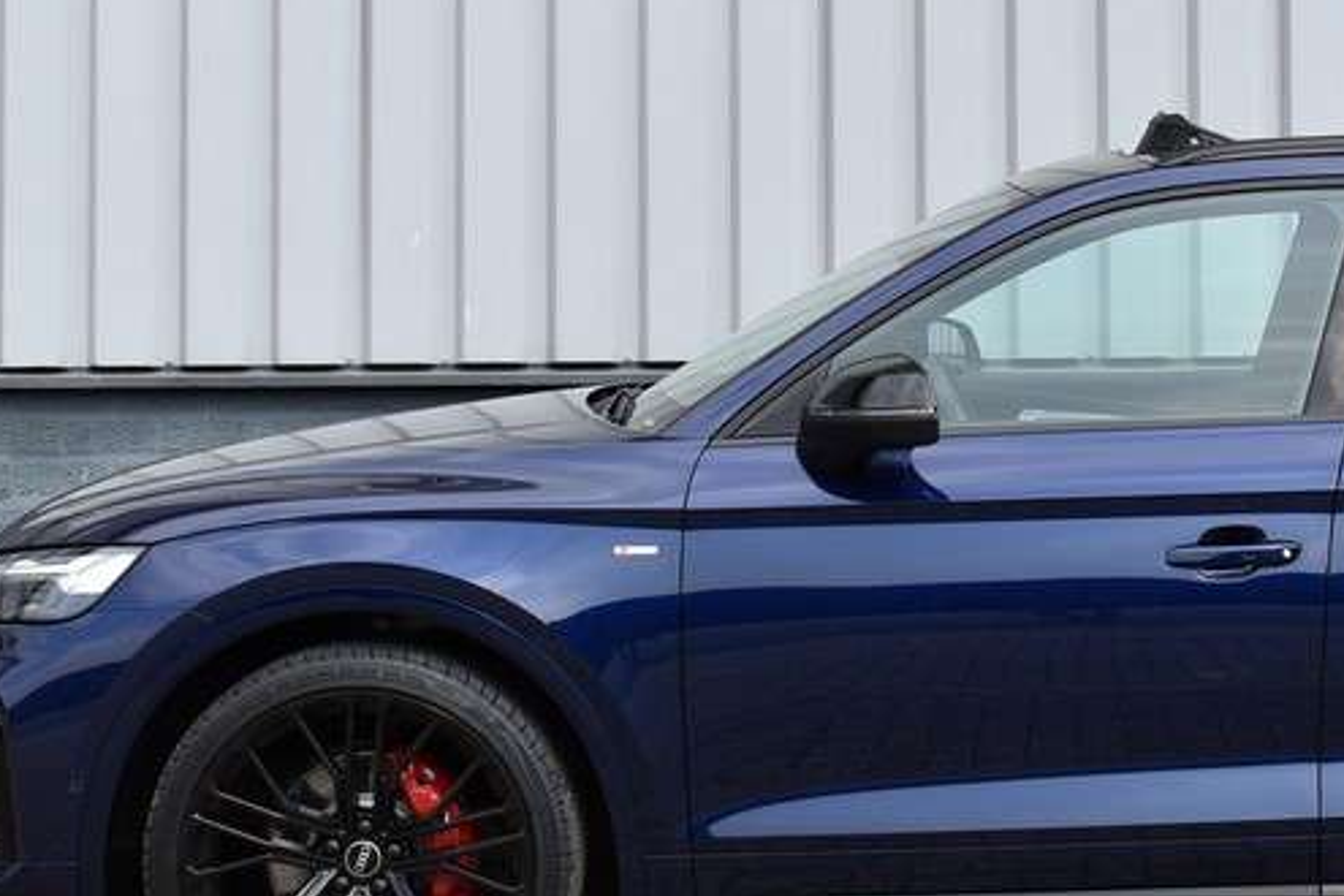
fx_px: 4405
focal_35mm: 118
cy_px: 263
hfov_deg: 17.1
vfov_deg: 11.6
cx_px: 1197
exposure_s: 1/250
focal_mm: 38
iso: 200
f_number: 8
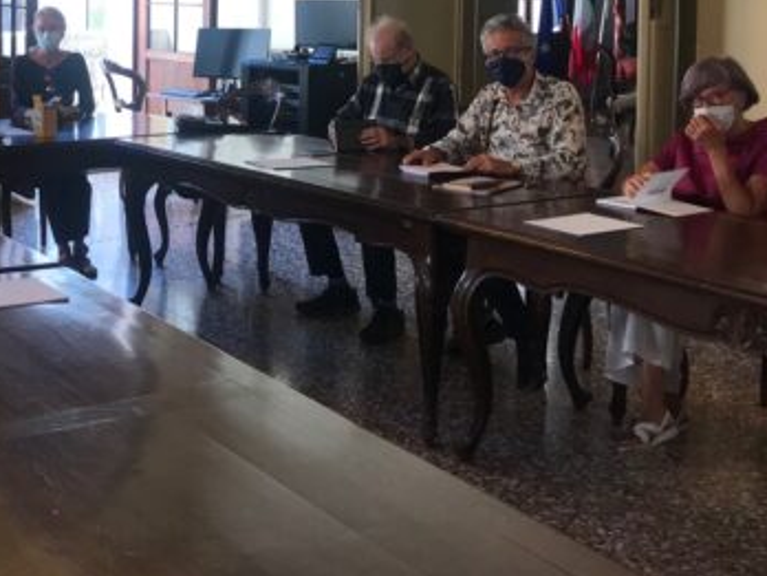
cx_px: 123
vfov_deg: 25.3
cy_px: 60
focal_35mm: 56
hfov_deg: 33.1
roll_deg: -0.9
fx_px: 1241
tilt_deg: -4.1
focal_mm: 3.99
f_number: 1.8
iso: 40
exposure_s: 1/100
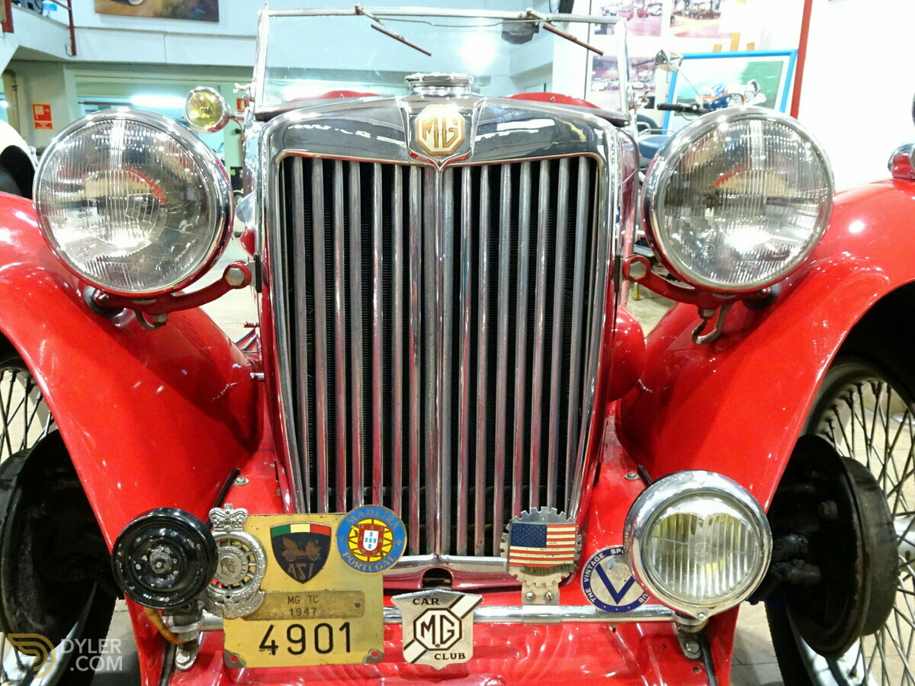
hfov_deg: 61.7
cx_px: 458
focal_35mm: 29
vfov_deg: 48.2
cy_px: 343
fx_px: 767
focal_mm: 4.92
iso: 800
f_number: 3.5
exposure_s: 1/6
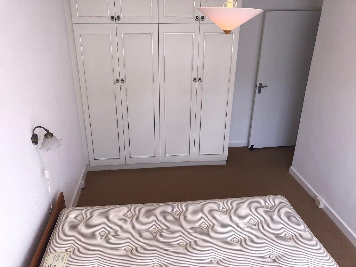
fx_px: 288
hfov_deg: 63.4
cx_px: 178
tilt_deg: -24.5
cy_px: 134
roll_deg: -0.2
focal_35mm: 28
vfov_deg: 49.7
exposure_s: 1/100
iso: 32
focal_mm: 3.99
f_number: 1.8
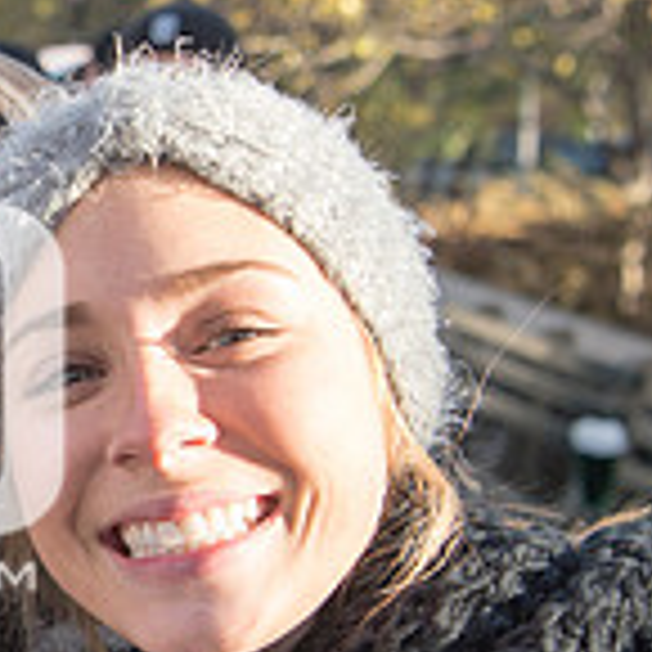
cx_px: -274
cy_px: 416
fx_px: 2323
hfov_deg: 15.0
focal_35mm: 109
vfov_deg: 16.0
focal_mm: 32
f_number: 4
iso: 400
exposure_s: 1/500
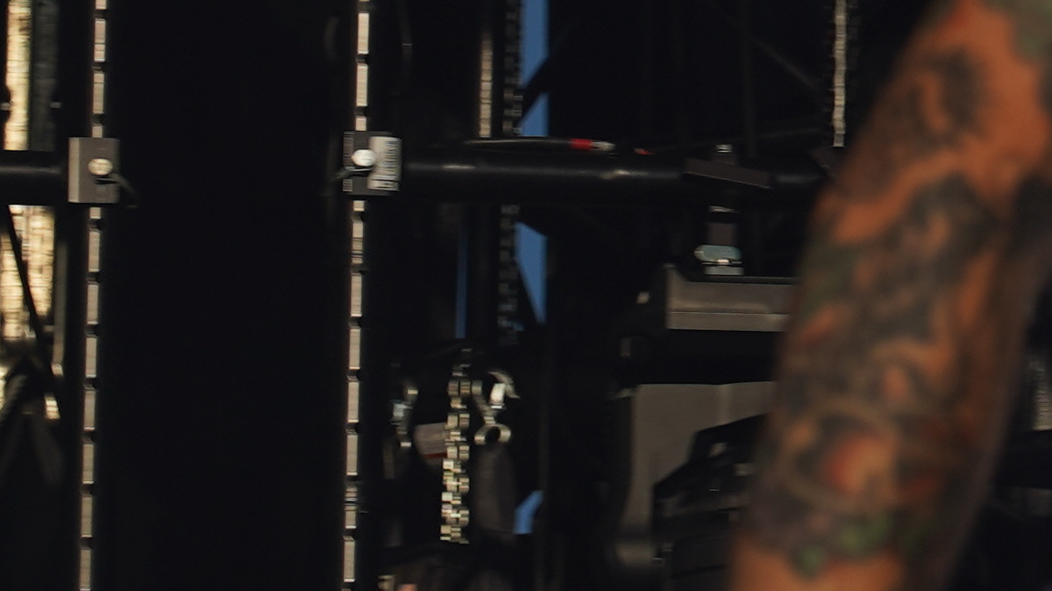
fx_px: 15926
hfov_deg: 3.8
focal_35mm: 571
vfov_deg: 2.1
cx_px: 1751
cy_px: 83
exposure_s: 1/800
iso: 100
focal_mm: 105
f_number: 8
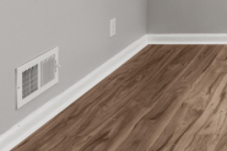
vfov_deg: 17.9
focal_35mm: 65
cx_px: 356
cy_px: -97
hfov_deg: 23.5
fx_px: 409
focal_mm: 16
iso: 400
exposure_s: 1/6
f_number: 11
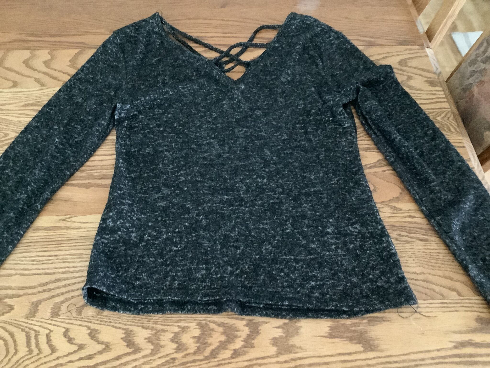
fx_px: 439
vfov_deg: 45.4
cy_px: 184
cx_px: 245
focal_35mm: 31
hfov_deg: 58.4
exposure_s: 1/15
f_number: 2.4
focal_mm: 3.3
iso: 640
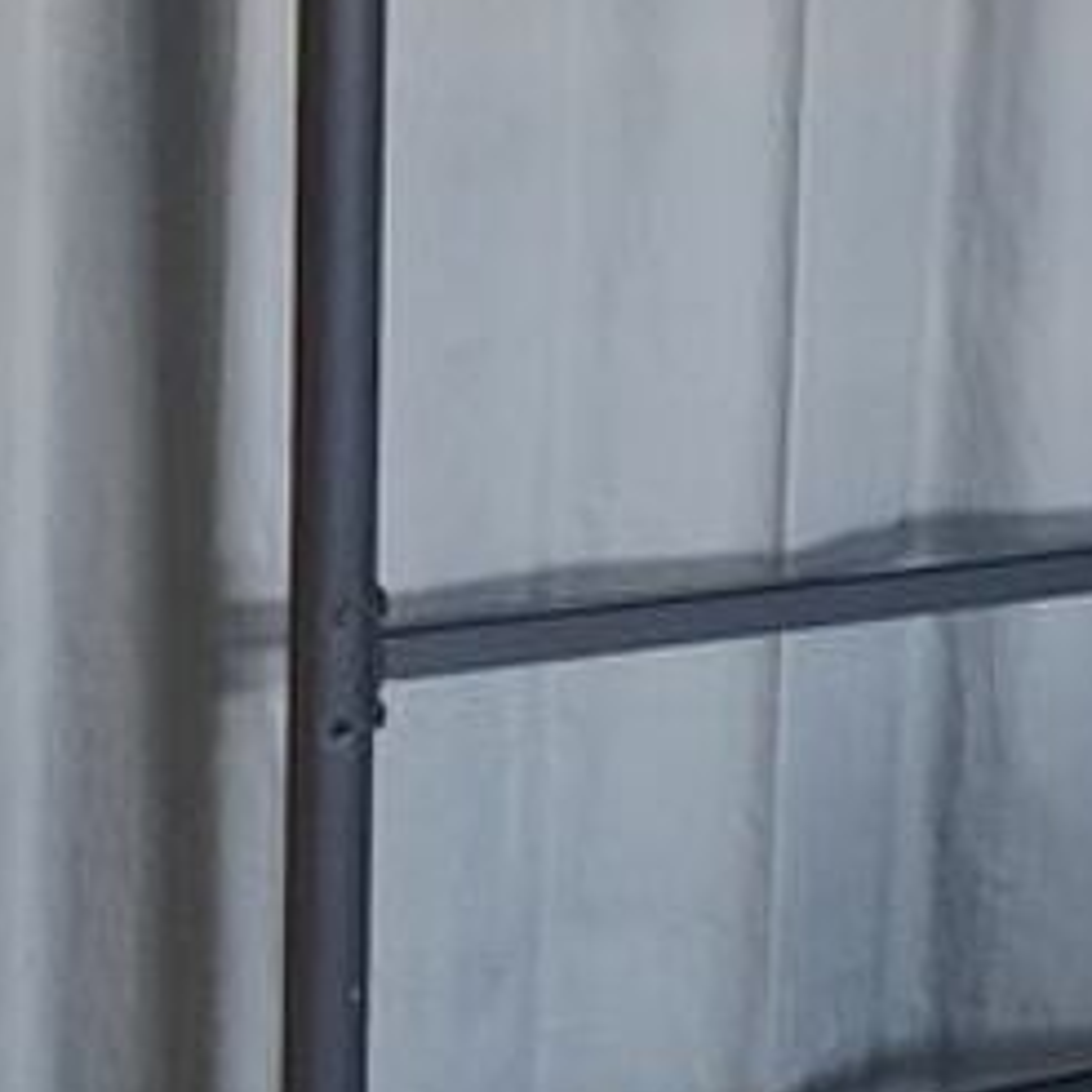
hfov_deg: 14.0
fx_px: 3926
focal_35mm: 110
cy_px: 29
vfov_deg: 15.6
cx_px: 1989
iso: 1237
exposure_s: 1/33
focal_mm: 5.59
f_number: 1.88
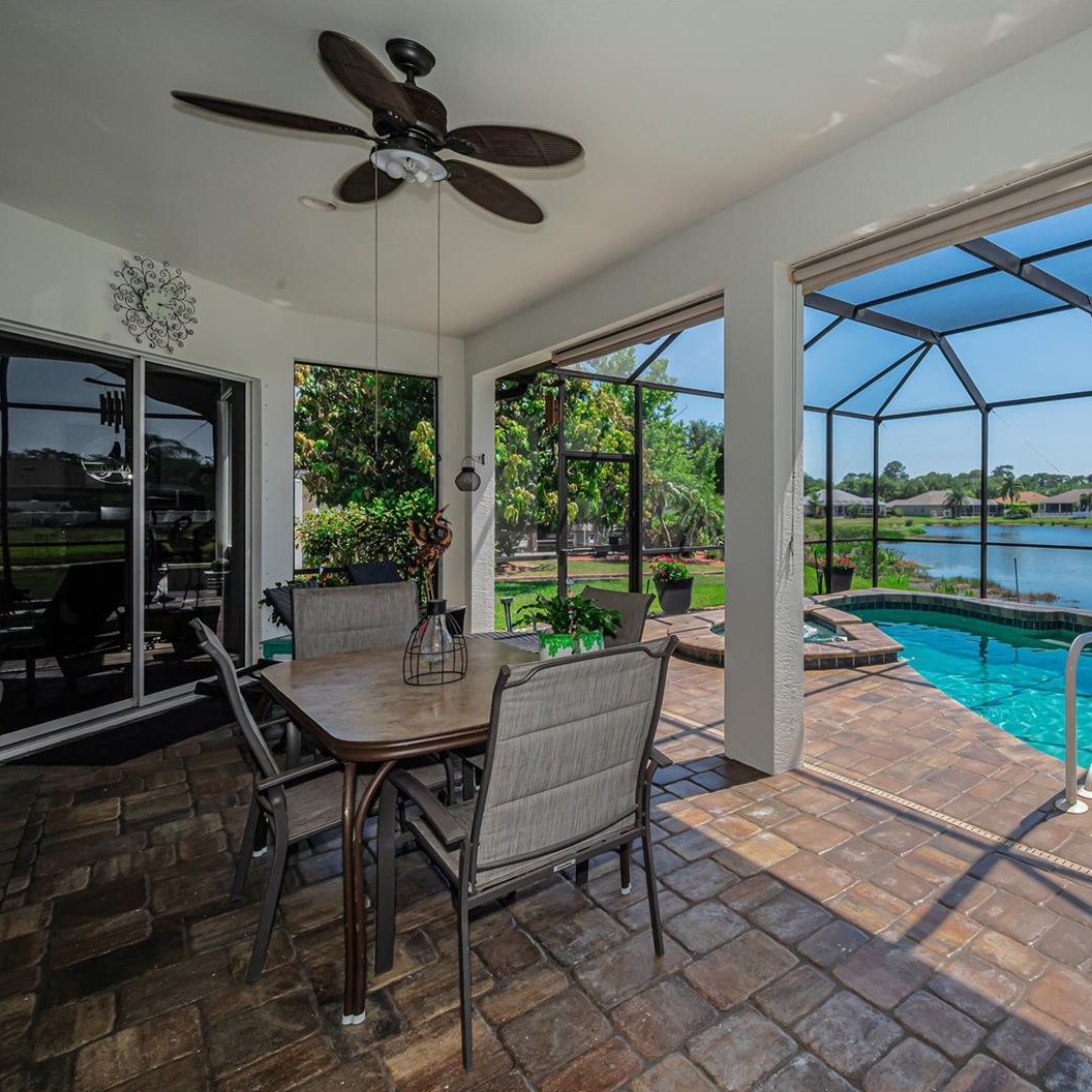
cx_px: 798
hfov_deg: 75.7
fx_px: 642
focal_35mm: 18
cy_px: 545
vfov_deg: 80.7
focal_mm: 14
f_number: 13
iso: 320
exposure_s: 1/200
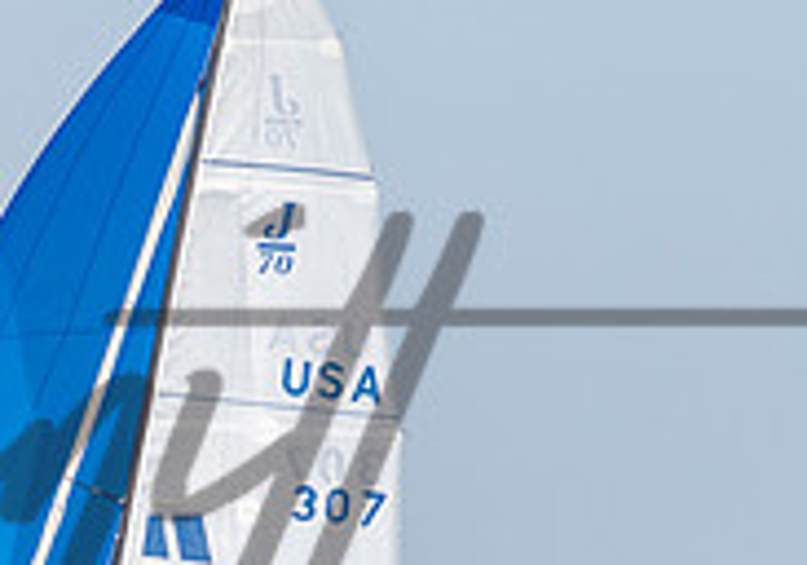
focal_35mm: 912
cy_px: 597
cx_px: 175
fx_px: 20757
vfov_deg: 1.6
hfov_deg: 2.2
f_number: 6.3
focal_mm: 155
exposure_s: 1/1000
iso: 200
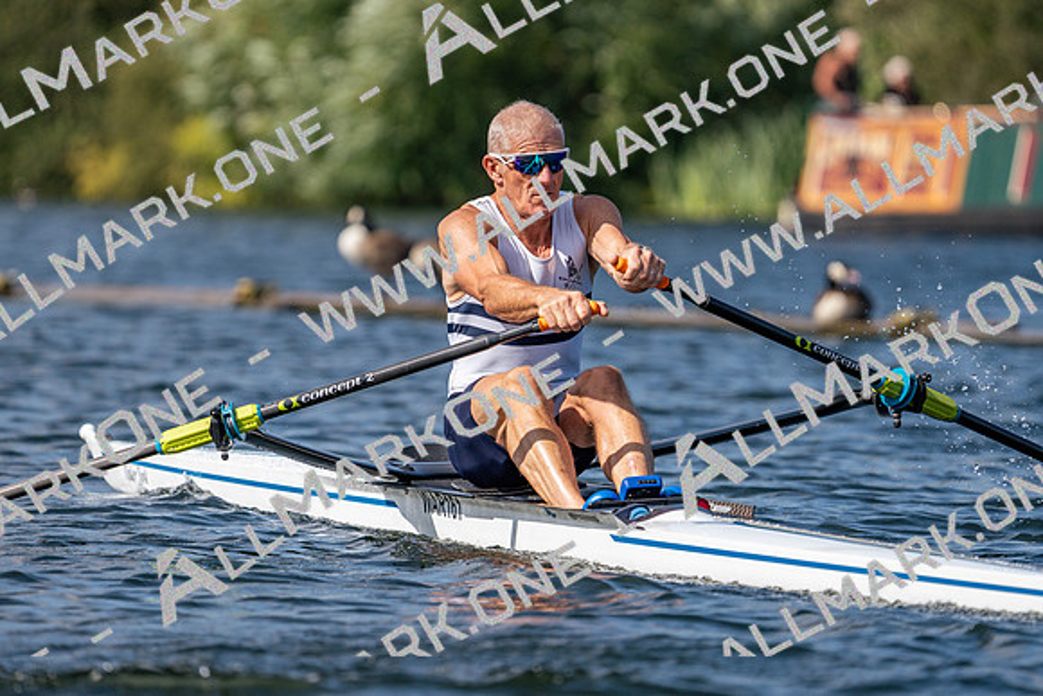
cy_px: 348
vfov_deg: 3.4
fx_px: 11591
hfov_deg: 5.2
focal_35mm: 400
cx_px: 522
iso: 200
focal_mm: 400
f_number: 6.3
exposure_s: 1/1600
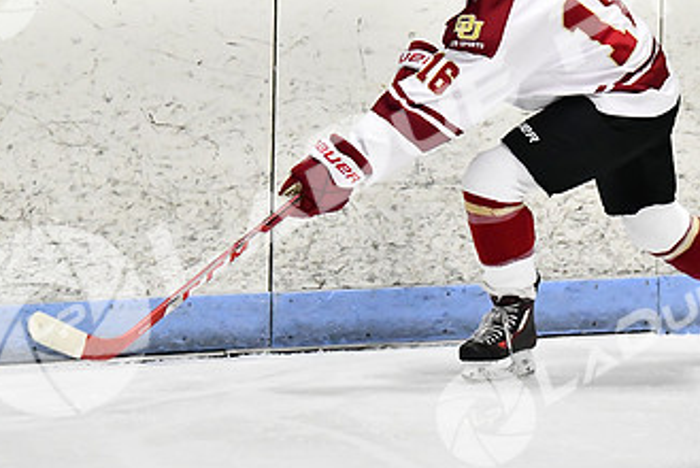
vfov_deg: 3.9
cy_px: 103
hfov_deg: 5.8
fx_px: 6945
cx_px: 432
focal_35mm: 357
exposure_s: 1/1250
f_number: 2.8
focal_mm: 135
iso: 8000
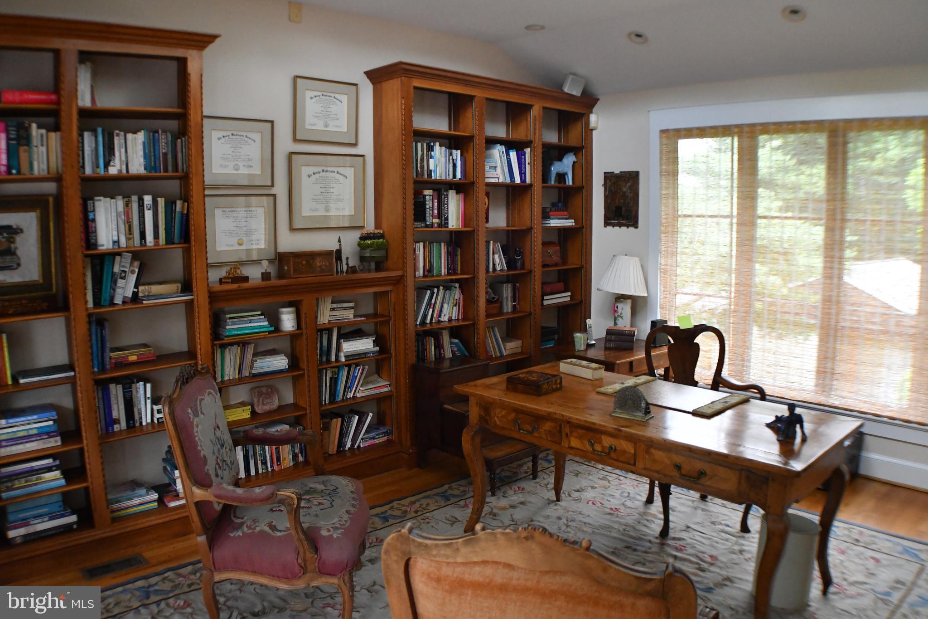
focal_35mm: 34
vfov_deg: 38.9
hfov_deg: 55.8
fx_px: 876
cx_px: 464
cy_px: 310
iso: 3200
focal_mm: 23
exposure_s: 1/500
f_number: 3.8
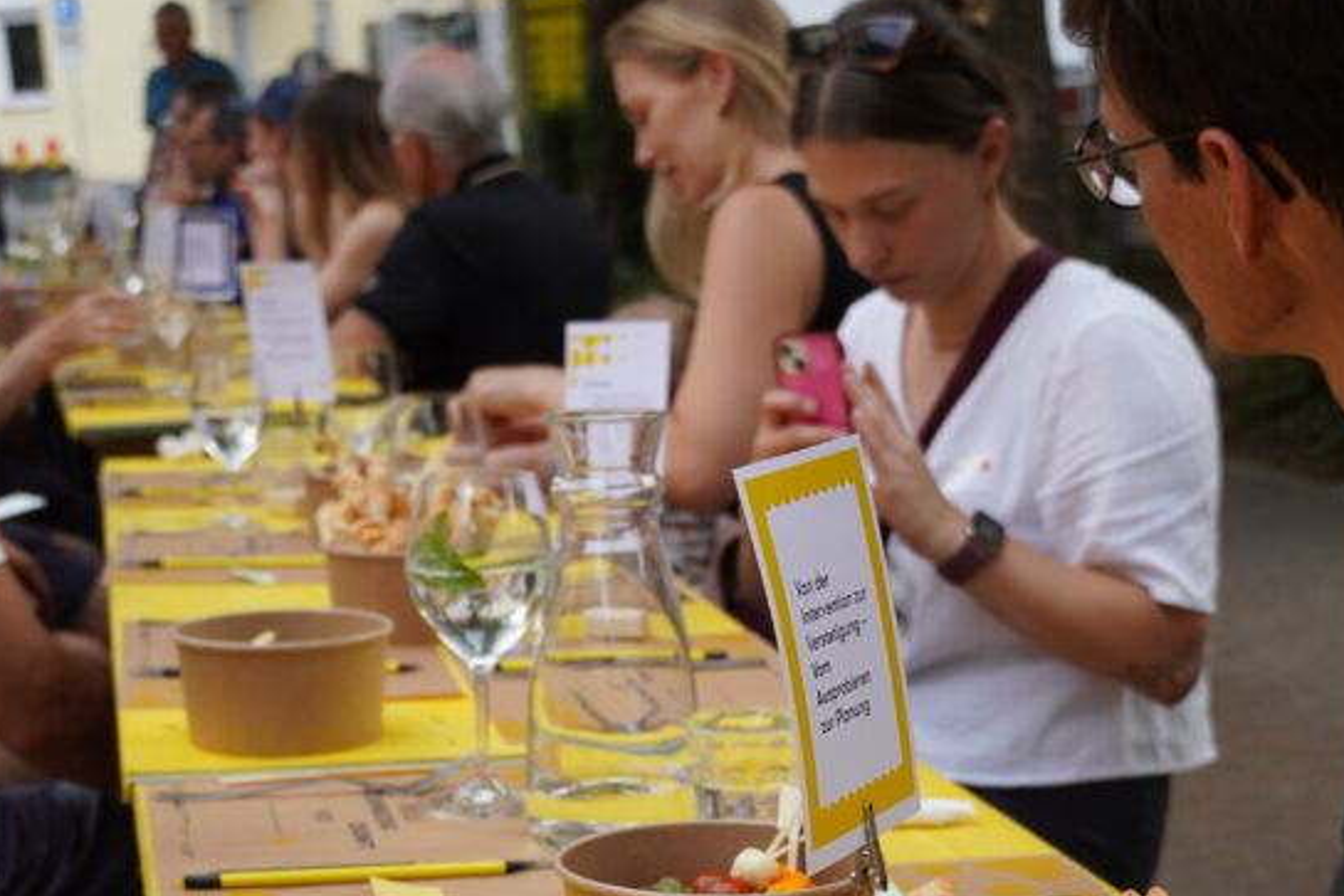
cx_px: 657
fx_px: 3060
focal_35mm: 82
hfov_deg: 24.8
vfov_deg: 16.5
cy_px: 774
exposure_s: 1/160
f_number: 4.5
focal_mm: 29
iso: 125
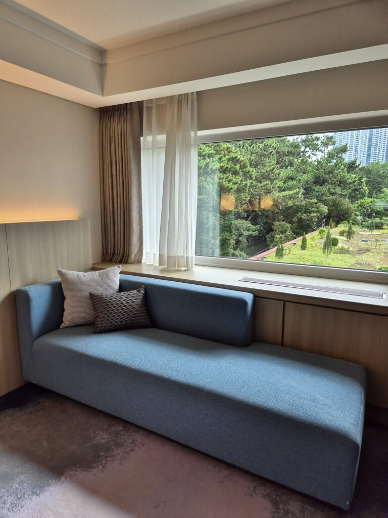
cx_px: 194
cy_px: 259
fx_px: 344
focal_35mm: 23
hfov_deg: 58.9
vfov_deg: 73.9
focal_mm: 5.4
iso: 40
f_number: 1.8
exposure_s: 1/240
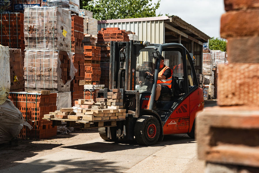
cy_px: 88
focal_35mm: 72
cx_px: 125
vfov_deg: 18.9
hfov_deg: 28.1
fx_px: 518
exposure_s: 1/200
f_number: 7.1
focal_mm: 64
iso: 160
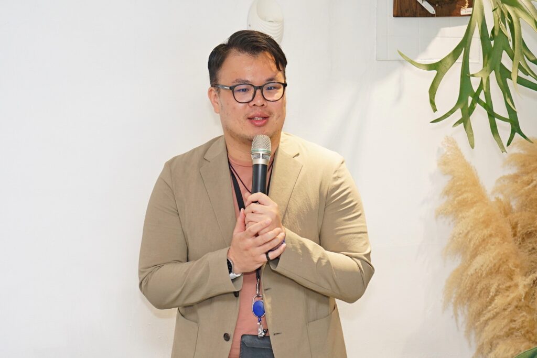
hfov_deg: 19.5
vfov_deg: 13.0
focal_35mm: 105
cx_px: 268
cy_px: 179
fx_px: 1566
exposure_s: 1/80
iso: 800
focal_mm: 70
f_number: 5.6
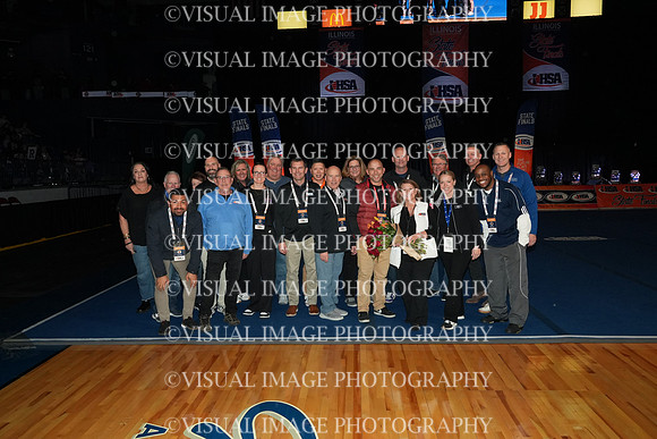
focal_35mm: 27
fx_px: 493
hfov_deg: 67.4
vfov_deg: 48.0
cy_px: 220
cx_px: 328
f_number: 9
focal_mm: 18
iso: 1600
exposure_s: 1/125
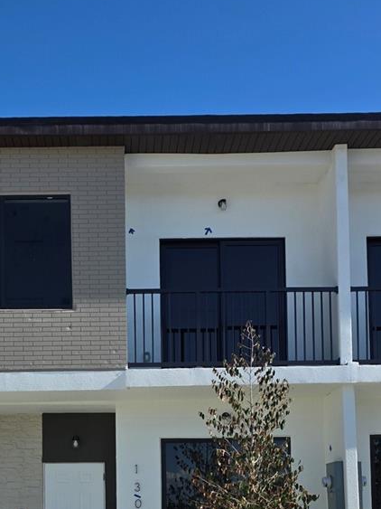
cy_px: 485
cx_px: 117
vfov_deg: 35.8
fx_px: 719
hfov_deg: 29.4
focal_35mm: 49
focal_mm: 6.3
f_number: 1.7
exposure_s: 1/6150
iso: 80
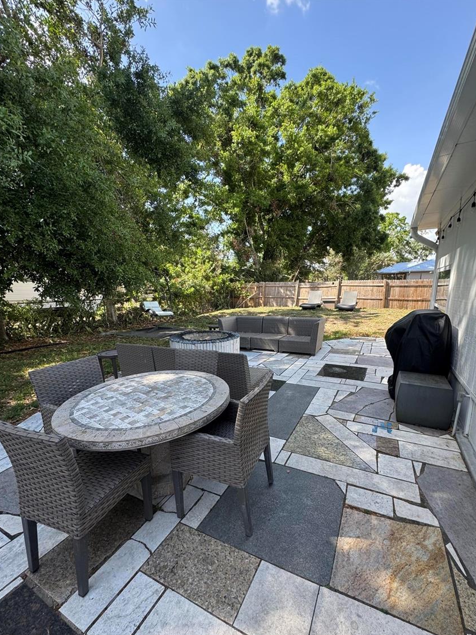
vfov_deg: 98.0
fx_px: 275
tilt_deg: -10.5
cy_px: 339
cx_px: 249
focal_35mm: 15
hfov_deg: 81.7
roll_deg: +1.0
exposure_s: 1/290
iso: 40
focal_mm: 2.22
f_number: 2.2
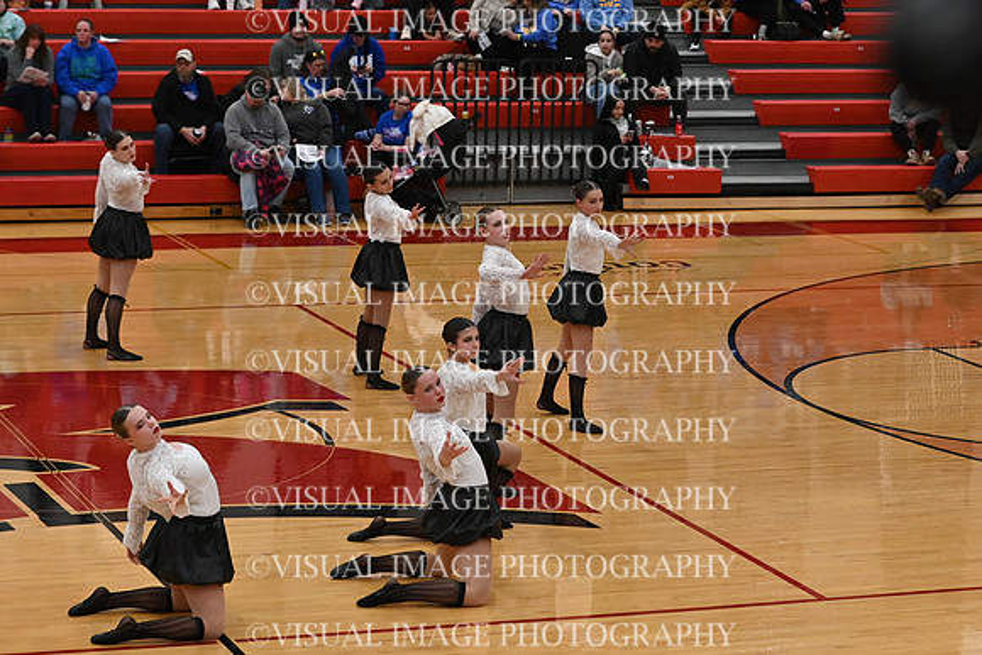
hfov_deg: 19.5
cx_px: 491
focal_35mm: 105
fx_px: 2865
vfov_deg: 13.0
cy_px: 328
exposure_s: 1/400
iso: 5000
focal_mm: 70
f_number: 4
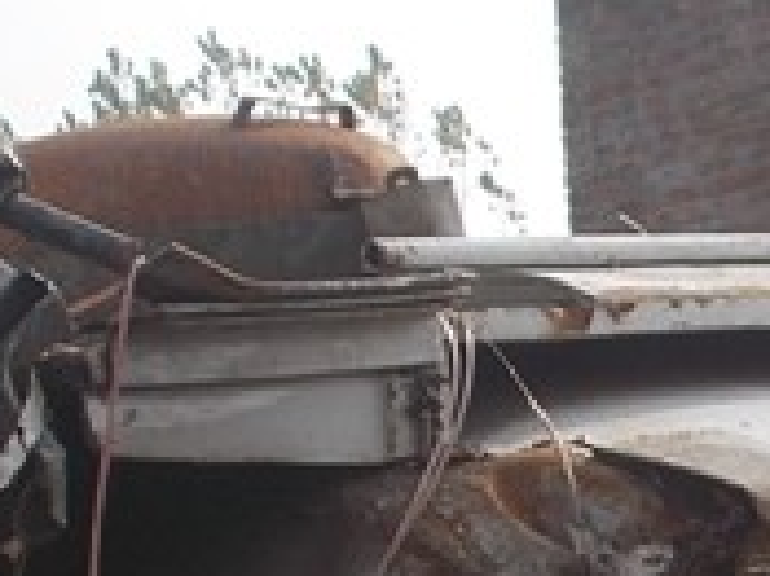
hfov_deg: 10.4
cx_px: 1228
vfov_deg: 8.0
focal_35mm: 183
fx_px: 4068
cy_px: 800
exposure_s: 1/500
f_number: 4.5
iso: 80
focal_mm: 9
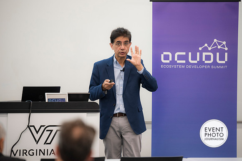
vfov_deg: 6.9
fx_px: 1345
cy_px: 80
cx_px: 121
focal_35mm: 200
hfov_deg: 10.3
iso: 1000
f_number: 2.8
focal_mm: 200
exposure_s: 1/125
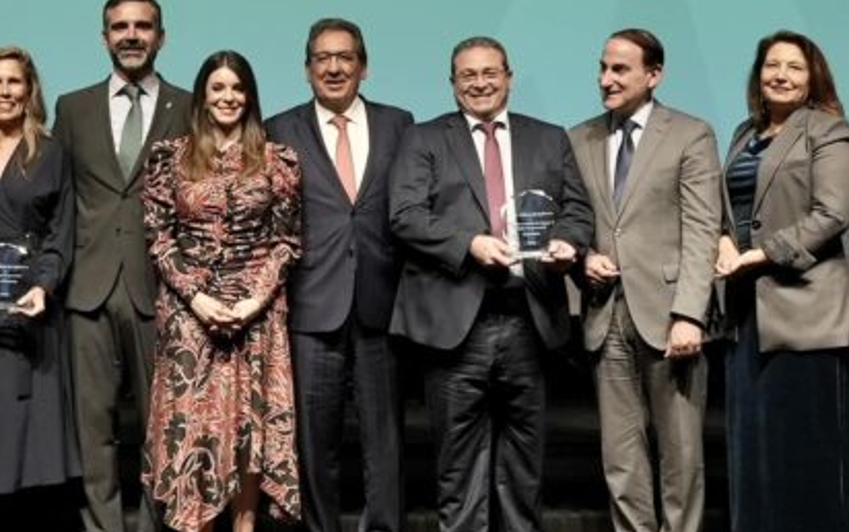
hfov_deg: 26.9
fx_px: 1759
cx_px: 260
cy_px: 109
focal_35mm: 76
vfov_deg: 17.1
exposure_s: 1/100
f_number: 5.6
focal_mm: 20
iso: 2000
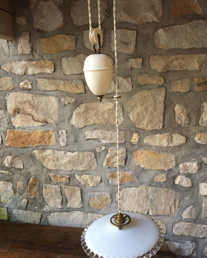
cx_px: 103
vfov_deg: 57.2
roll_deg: +3.0
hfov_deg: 47.1
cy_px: 135
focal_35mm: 31
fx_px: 237
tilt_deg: -13.2
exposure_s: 1/33
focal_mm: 4.15
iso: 250
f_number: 2.2
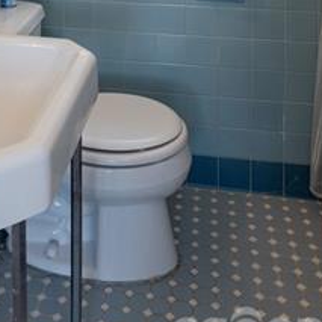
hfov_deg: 32.5
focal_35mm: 52
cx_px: 101
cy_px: -195
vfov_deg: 23.8
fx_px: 547
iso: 320
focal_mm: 17
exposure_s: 1/25
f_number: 7.1
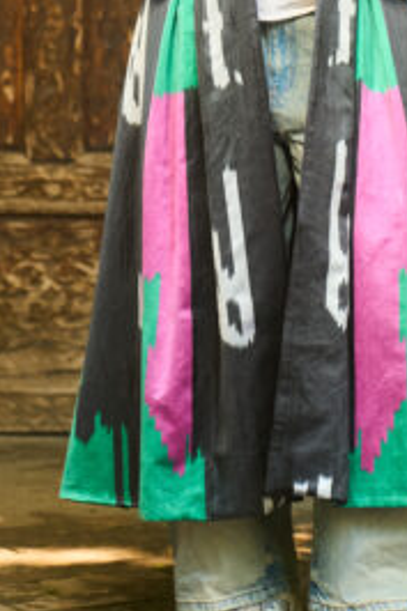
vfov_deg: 12.0
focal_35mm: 170
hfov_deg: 8.1
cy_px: 17
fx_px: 2886
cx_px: 308
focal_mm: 70
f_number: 2.8
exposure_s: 1/160
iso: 800
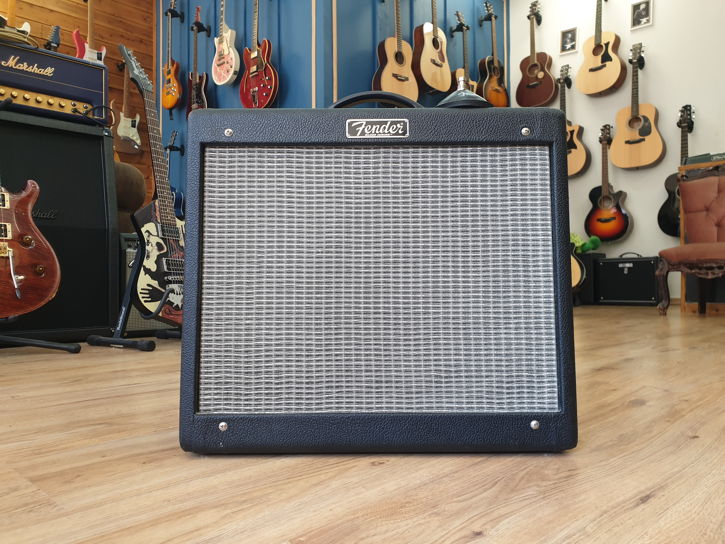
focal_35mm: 26
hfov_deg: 67.3
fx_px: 545
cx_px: 362
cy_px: 272
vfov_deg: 53.1
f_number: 2.4
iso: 125
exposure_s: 1/50
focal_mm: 4.3
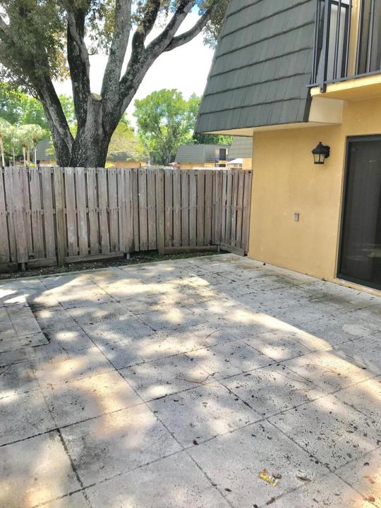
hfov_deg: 49.7
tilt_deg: -12.0
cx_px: 190
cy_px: 254
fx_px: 411
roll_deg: +0.1
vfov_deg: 63.4
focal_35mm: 28
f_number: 1.8
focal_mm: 3.99
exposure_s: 1/1312
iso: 20
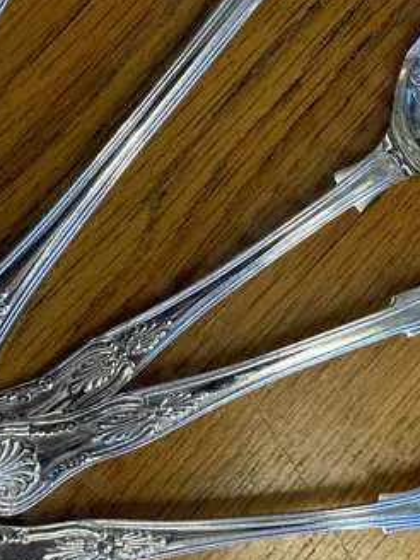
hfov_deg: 19.6
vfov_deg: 26.0
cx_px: 260
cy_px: 241
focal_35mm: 75
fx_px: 1213
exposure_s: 1/100
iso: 125
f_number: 1.78
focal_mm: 6.86
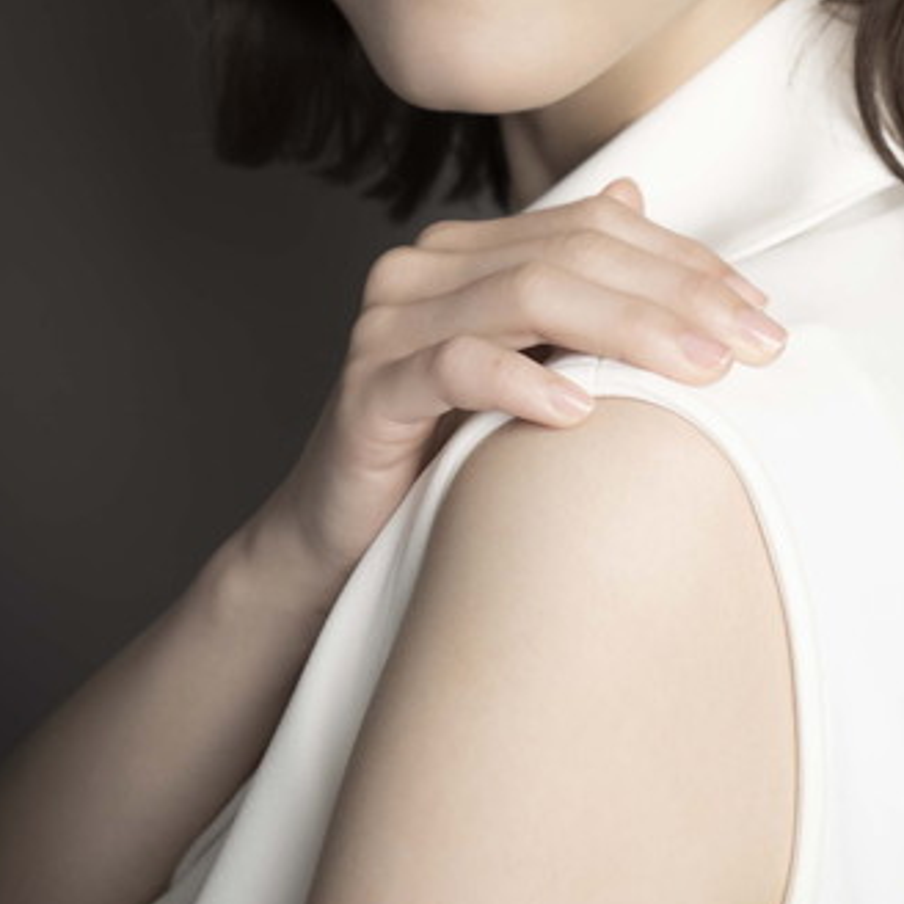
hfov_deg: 12.0
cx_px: 661
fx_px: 4284
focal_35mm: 145
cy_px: 174
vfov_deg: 12.0
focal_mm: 70
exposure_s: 1/160
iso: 100
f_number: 5.6
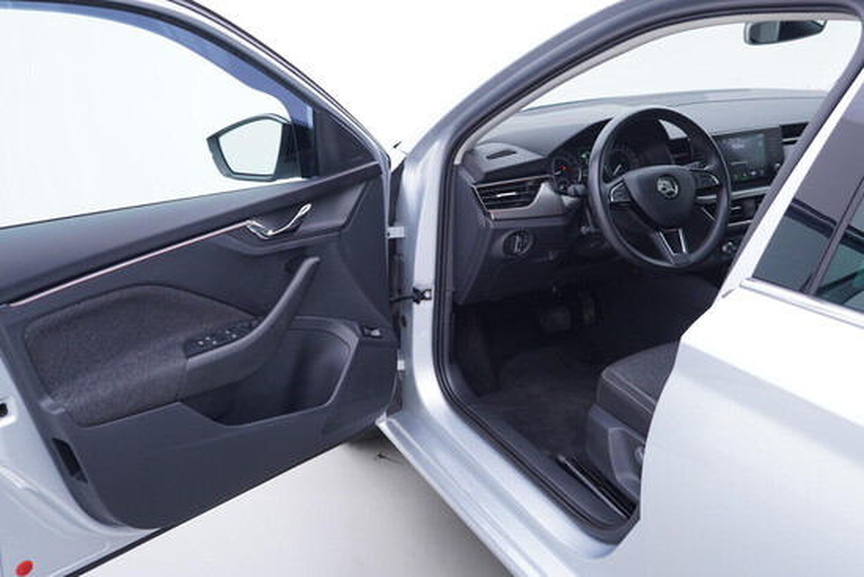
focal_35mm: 36
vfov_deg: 36.9
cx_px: 432
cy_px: 288
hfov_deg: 53.1
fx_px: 864
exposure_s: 1/40
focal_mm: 24
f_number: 2.8
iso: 125
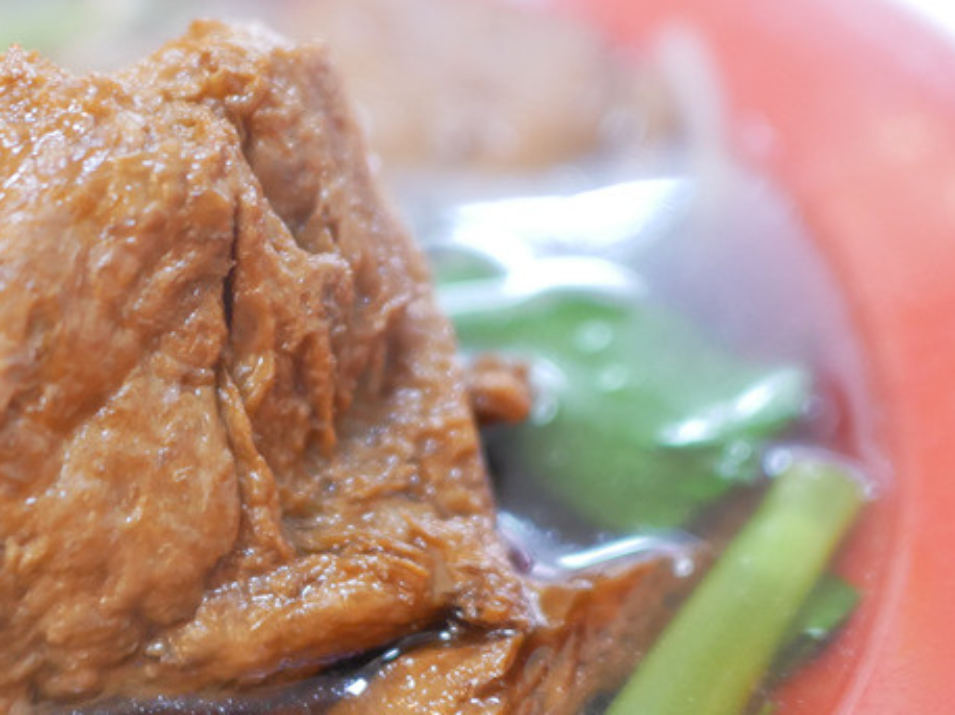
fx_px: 1627
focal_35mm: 59
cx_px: 163
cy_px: 401
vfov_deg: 24.8
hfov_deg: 31.7
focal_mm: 15
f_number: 1.7
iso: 640
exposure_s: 1/60
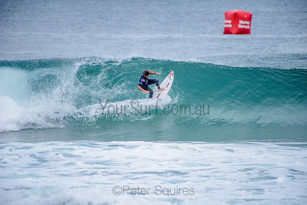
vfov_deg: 2.8
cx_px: 154
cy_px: 102
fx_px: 4265
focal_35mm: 500
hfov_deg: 4.1
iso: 280
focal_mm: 500
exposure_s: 1/2000
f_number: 5.6
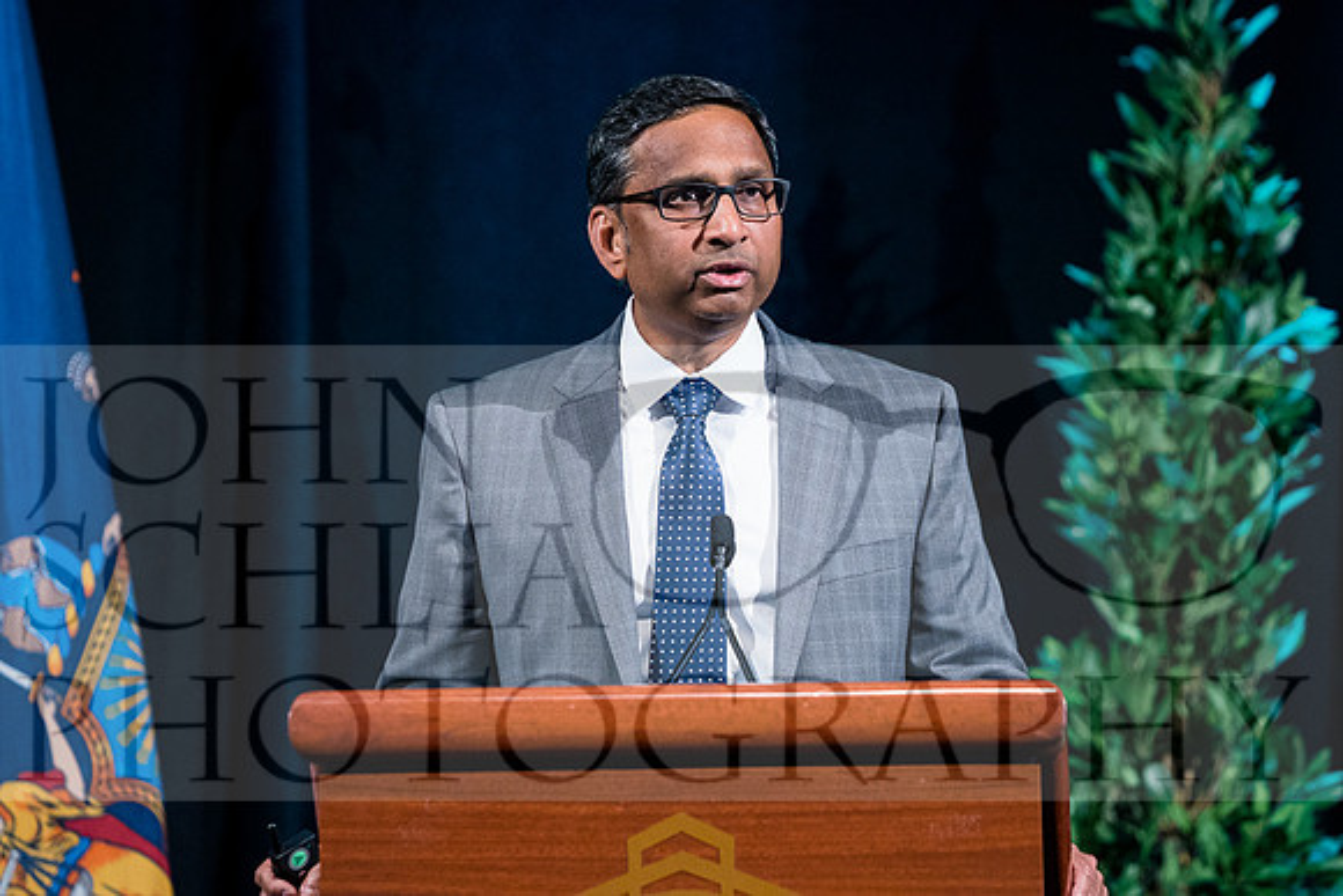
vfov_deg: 4.6
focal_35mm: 300
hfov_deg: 6.9
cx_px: 672
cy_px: 448
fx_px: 11194
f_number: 3.5
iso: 3200
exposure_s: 1/80
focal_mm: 200
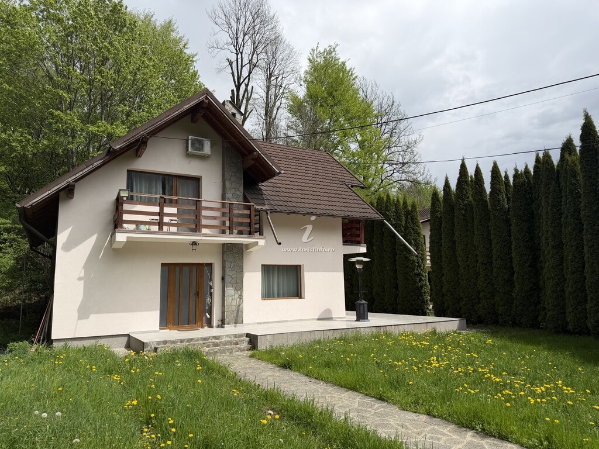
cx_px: 300
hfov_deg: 71.6
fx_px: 415
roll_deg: +1.7
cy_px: 224
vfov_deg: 56.8
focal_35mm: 24
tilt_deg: +8.7
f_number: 1.78
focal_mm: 6.76
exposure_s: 1/5714
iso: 80
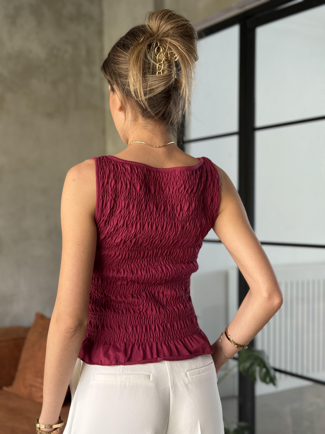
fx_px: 601
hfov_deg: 30.3
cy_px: 217
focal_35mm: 48
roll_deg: -0.3
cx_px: 162
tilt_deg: -0.3
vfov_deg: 39.7
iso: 100
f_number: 1.78
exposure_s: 1/60
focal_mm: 6.76
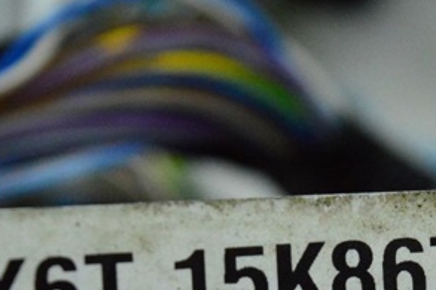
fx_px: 2180
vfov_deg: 7.6
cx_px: 244
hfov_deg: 11.4
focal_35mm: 180
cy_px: 268
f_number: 6.3
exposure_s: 1/640
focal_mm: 55
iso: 6400
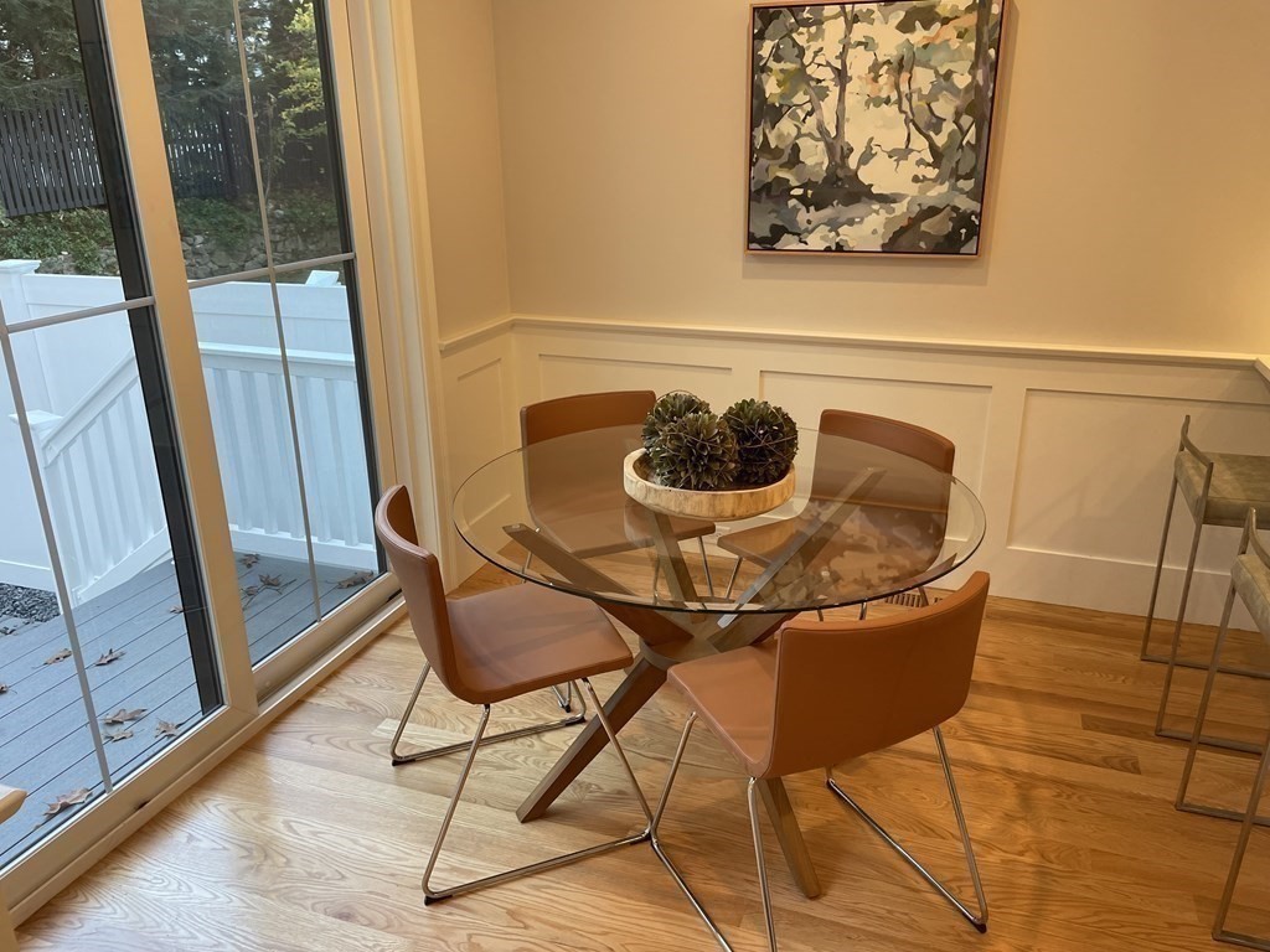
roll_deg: +1.0
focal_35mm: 26
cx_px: 635
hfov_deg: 67.3
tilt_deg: -21.0
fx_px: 954
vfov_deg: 53.1
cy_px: 476
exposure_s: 1/120
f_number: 1.6
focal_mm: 4.2
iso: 125
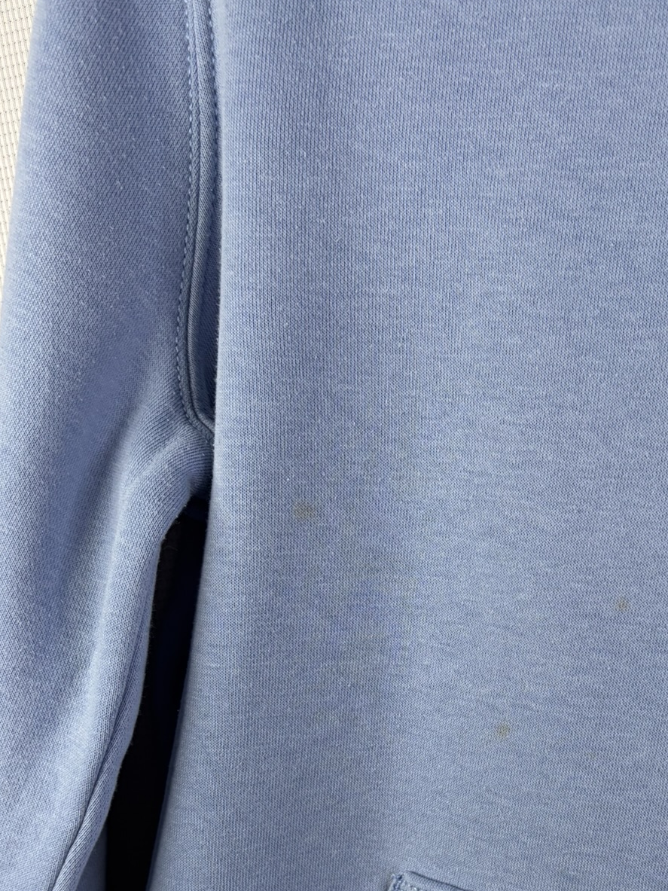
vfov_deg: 40.9
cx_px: 476
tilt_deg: -20.3
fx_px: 1158
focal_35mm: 45
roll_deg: -2.3
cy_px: 668
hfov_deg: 31.8
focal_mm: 5.96
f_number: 1.6
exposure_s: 1/91
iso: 125
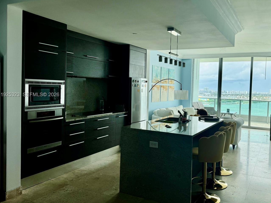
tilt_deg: -2.0
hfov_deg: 59.5
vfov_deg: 46.8
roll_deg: -1.6
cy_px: 95
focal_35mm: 30
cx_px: 163
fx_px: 235
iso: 64
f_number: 1.78
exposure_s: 1/255
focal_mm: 6.76
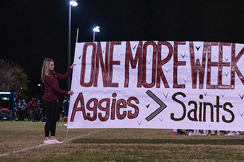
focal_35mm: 113
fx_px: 766
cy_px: 104
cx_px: 175
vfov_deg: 12.1
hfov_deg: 18.0
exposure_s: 1/1000
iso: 12800
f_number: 3.2
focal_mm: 70
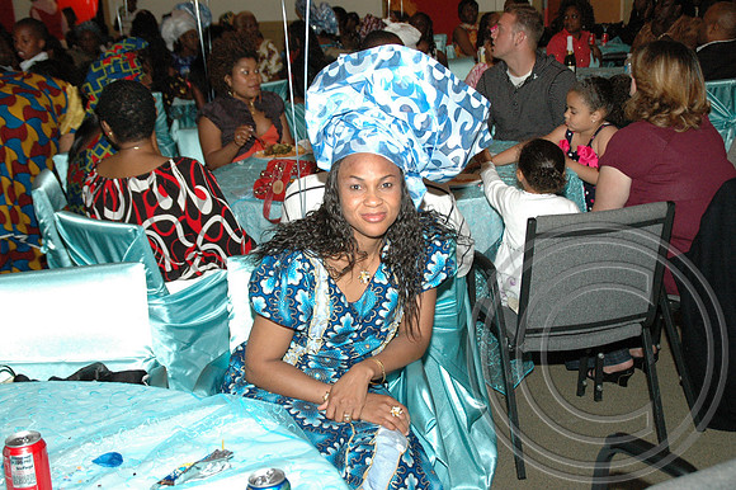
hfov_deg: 37.9
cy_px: 245
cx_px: 368
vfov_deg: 25.7
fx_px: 1073
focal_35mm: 52
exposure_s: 1/60
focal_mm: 35
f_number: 5.6
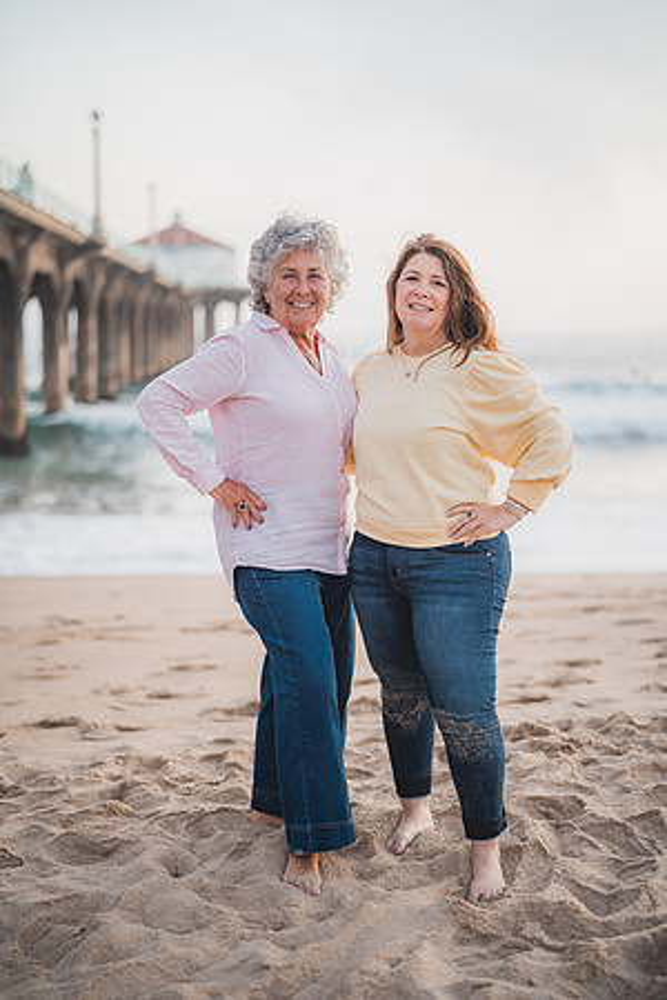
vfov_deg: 39.6
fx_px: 1389
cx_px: 334
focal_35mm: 50
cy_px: 500
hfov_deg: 27.0
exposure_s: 1/160
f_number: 1.4
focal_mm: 50
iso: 200
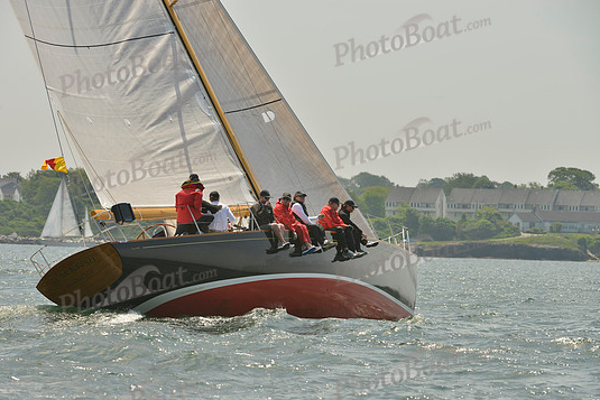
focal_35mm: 217
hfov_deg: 9.5
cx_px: 276
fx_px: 3617
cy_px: 215
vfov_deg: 6.3
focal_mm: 200
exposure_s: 1/1000
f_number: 8
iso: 280
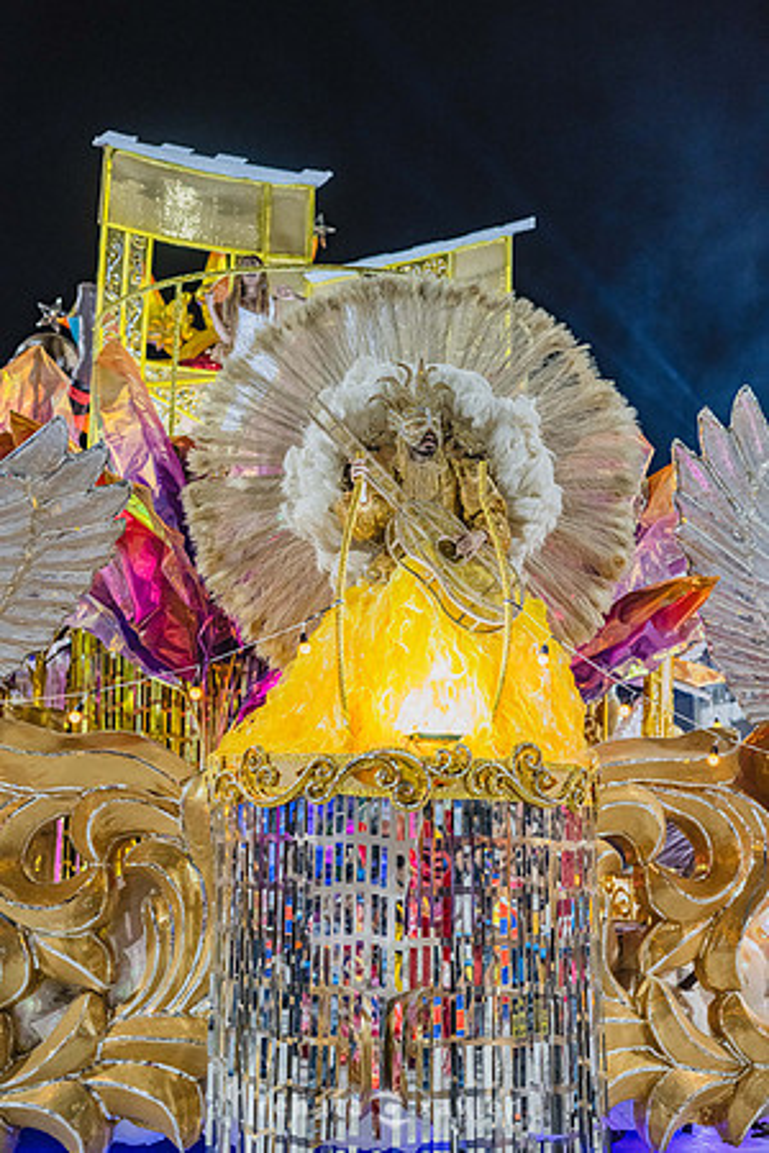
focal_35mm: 50
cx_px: 384
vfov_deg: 39.6
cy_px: 576
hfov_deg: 27.0
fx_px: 1602
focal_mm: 50
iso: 2000
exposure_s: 1/2000
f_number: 2
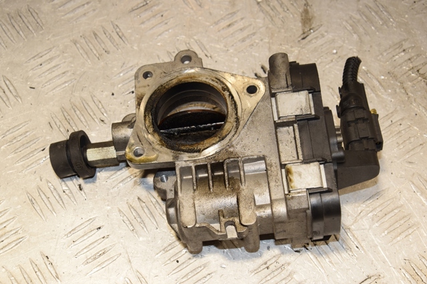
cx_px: 214
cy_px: 142
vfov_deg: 18.2
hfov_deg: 27.0
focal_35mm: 75
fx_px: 889
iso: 800
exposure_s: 1/200
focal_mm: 50
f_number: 8
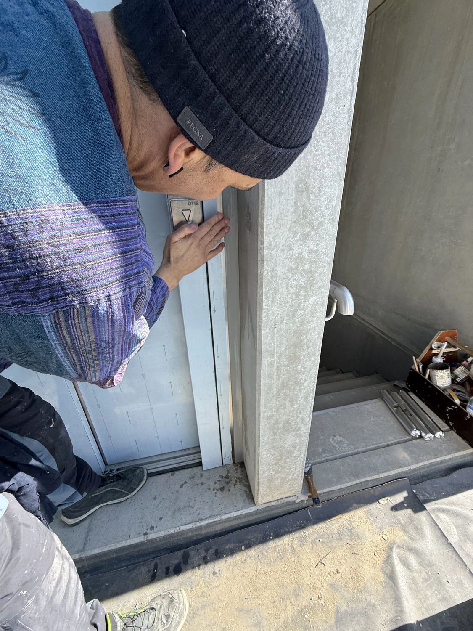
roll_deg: +2.1
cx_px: 236
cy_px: 316
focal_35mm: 14
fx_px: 255
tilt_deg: -23.9
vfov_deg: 102.1
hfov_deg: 85.7
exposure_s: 1/408
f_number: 2.2
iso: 50
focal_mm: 2.22
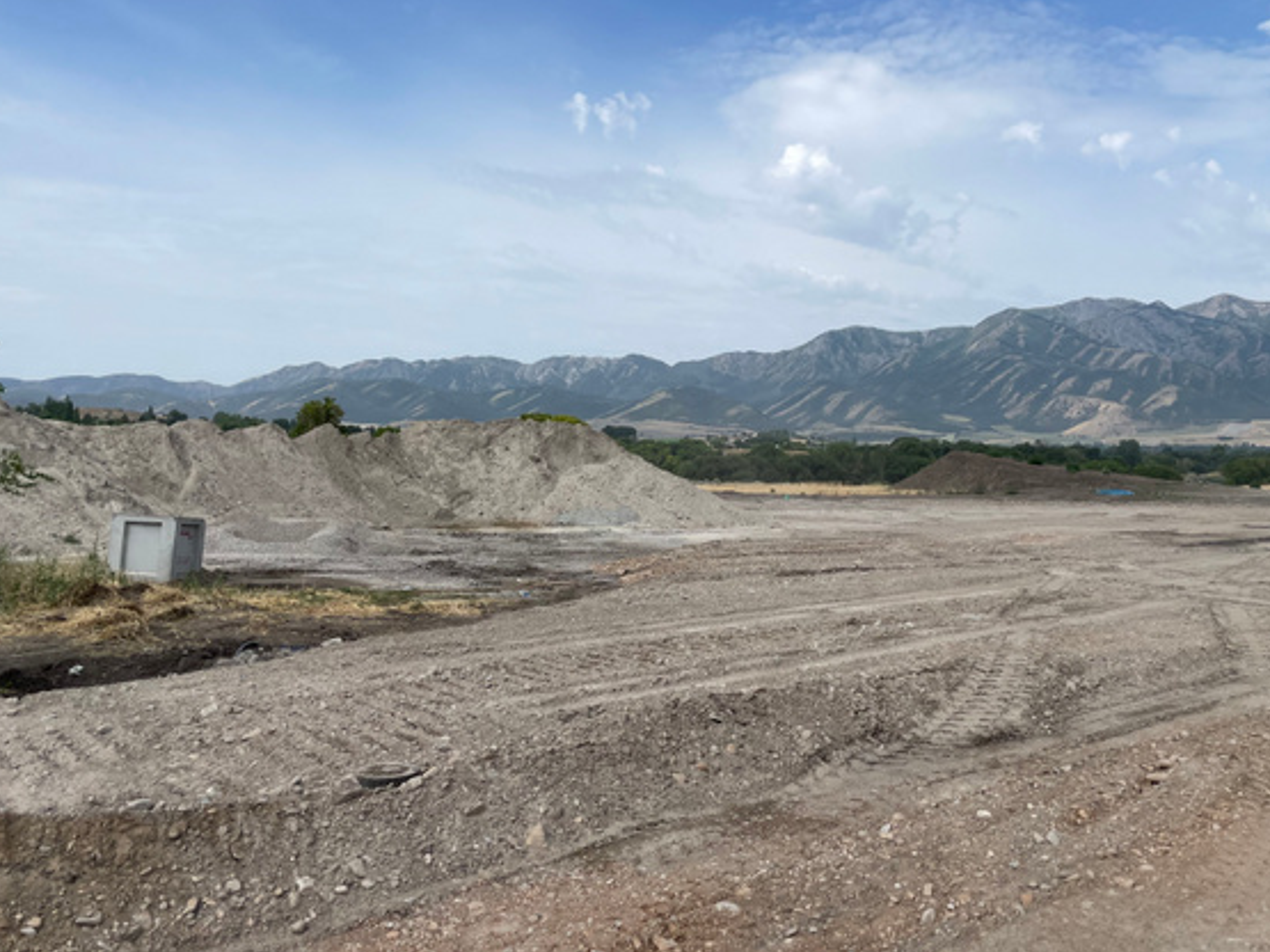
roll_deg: -0.8
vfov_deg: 46.7
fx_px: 1100
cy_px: 437
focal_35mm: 30
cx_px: 661
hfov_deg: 60.0
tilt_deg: +1.3
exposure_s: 1/5814
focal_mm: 4.2
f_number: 1.6
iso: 32
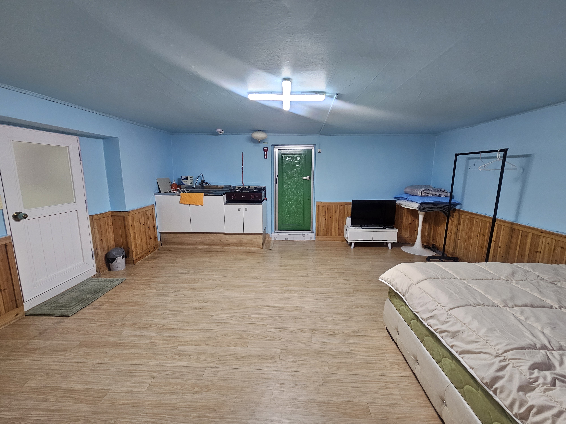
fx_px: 213
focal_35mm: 13
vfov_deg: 89.9
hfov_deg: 106.2
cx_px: 283
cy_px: 212
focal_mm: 2.2
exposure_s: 1/60
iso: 200
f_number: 2.2
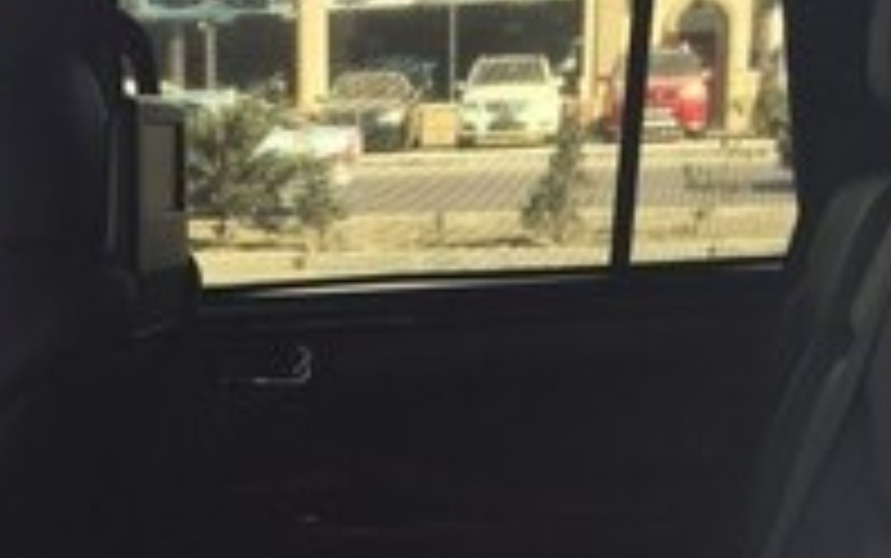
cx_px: 135
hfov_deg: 26.1
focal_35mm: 77
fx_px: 1871
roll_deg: +3.1
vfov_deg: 16.4
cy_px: 630
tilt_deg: -15.6
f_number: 2.2
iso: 32
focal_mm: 4.15
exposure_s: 1/230
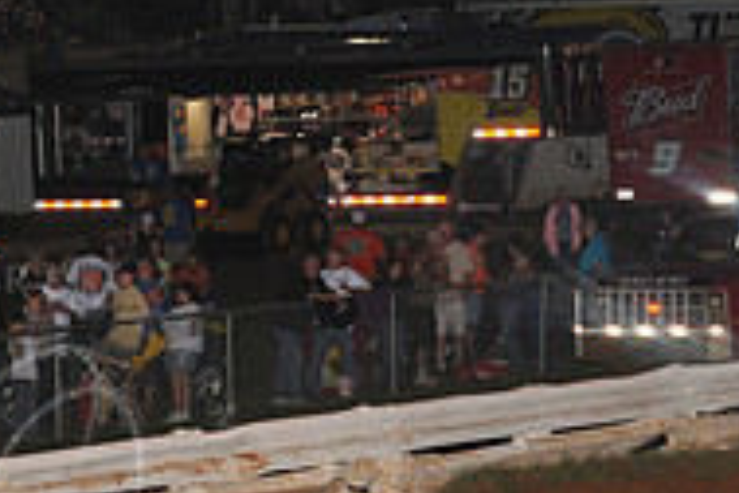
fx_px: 5049
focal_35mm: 246
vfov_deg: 5.6
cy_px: 141
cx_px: 16
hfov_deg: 8.3
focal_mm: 80
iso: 1250
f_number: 7.1
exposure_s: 1/320
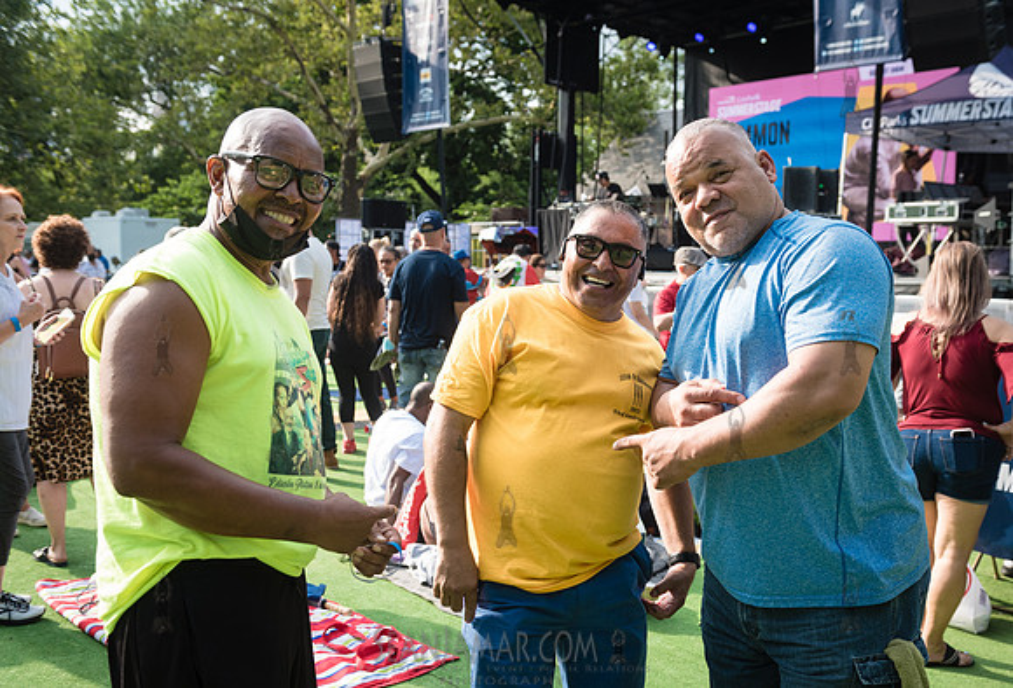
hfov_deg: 50.9
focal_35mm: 37
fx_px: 1061
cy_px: 375
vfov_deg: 35.9
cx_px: 562
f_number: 4.5
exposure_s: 1/1000
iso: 500
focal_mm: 34
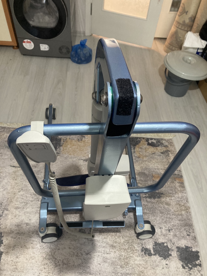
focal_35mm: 28
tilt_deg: -48.4
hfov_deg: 49.7
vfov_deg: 63.4
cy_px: 138
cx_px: 104
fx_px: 223
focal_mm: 3.99
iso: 250
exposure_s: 1/33
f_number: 1.8
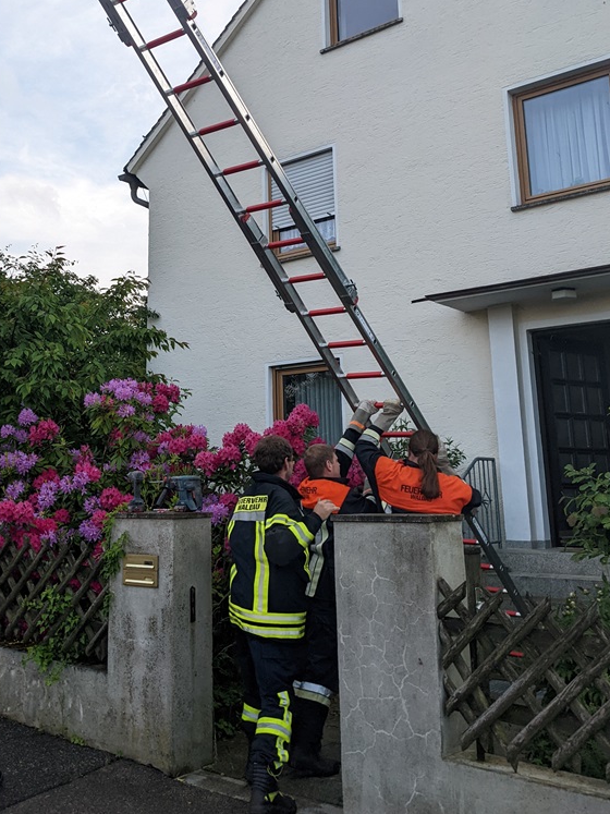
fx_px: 870
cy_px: 302
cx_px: 210
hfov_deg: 38.3
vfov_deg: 49.6
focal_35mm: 37
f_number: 1.73
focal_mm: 4.38
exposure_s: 1/1020
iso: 79
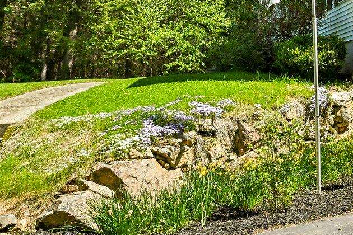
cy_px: 4
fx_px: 510
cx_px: 368
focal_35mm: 52
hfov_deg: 34.2
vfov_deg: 24.9
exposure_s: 1/800
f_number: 8
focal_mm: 16
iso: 400
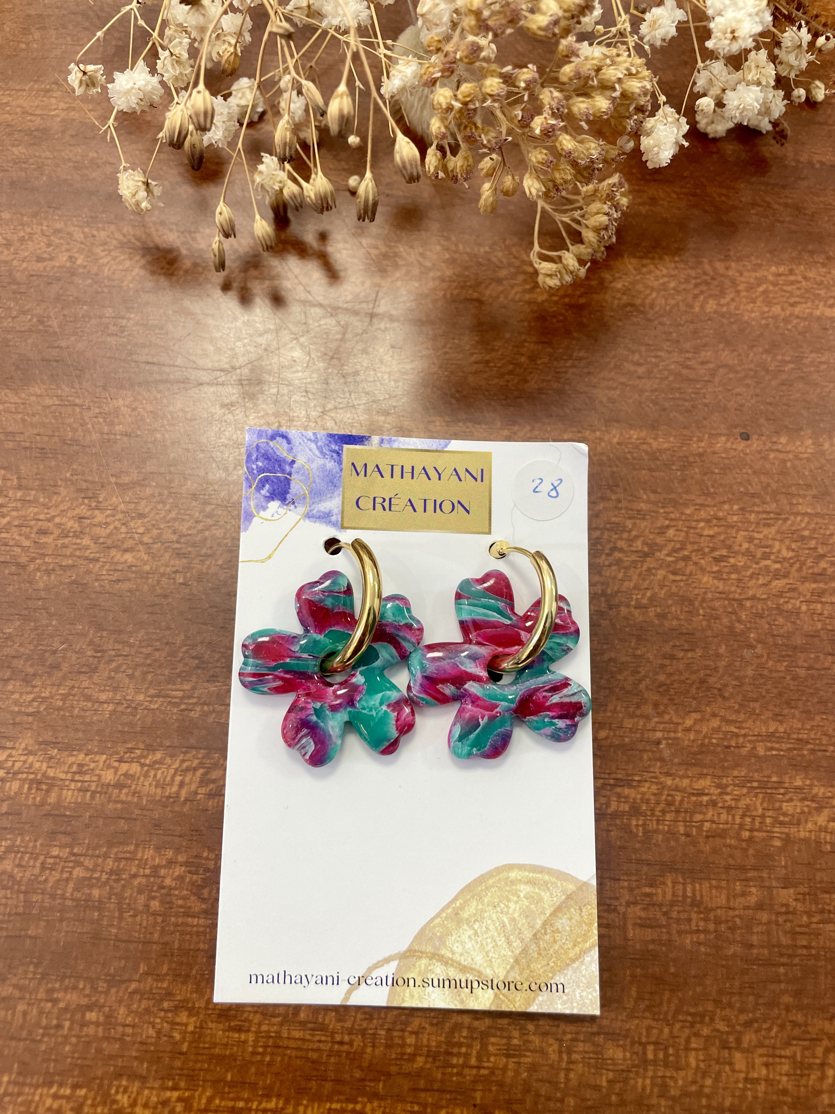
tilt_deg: -72.4
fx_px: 836
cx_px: 418
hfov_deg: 53.1
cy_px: 557
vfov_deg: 67.3
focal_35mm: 26
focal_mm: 4.2
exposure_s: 1/100
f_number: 1.6
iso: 100
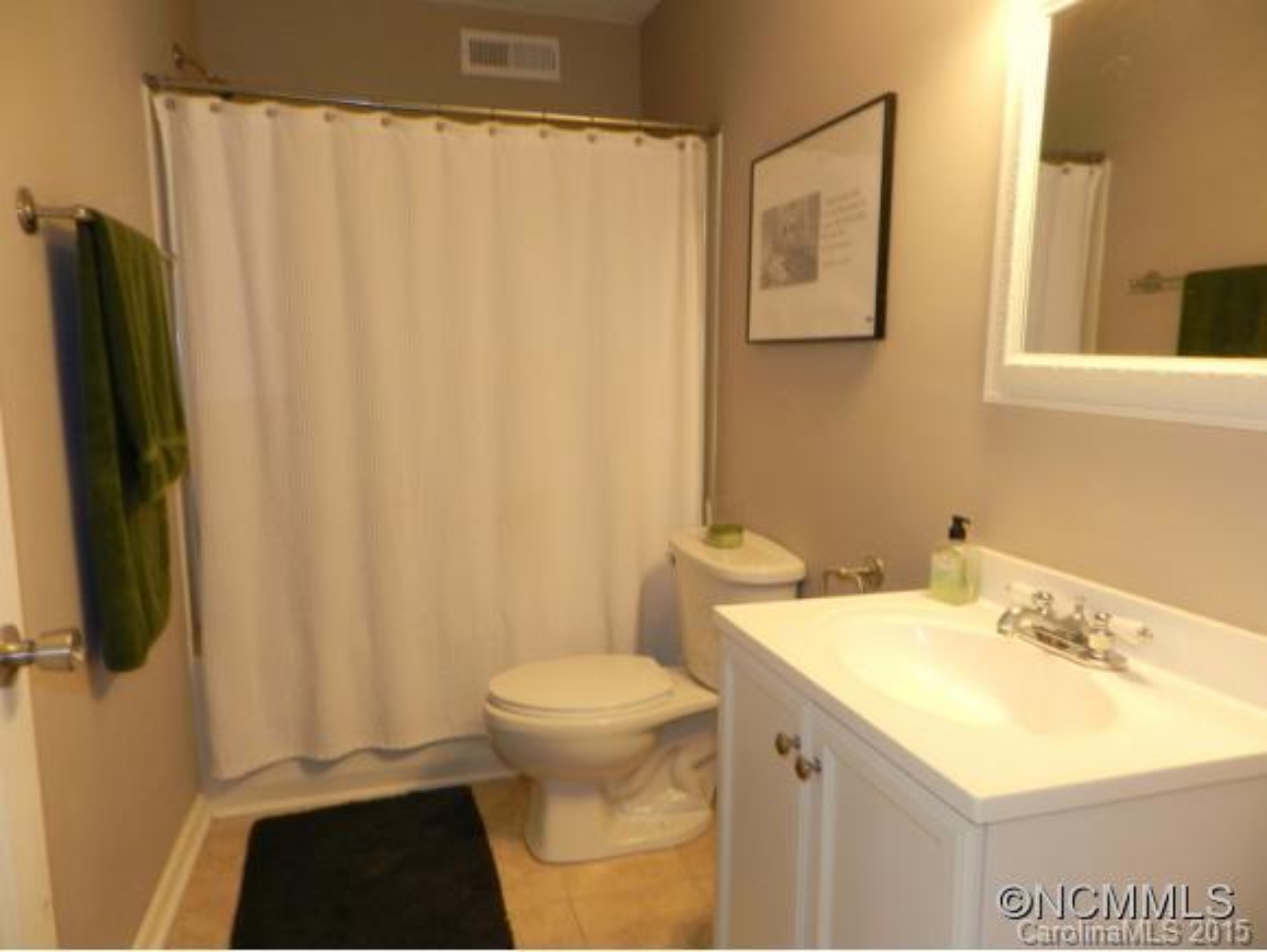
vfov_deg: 59.0
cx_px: 634
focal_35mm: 23
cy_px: 476
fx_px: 843
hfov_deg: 73.9
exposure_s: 1/30
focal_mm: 4
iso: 200
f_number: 3.4
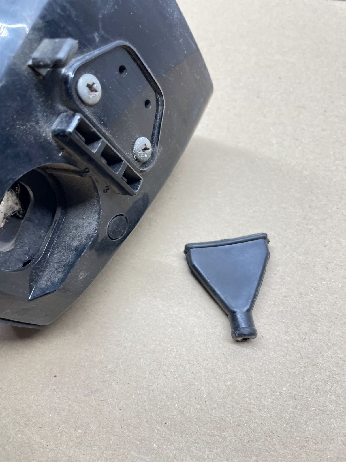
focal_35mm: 26
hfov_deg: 53.1
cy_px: 231
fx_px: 347
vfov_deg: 67.3
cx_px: 173
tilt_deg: -59.7
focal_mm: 4.2
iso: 80
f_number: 1.6
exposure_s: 1/50
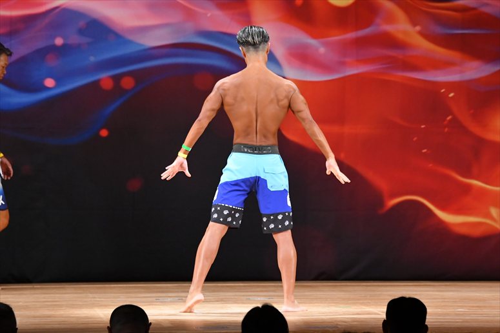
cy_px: 166
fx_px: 3332
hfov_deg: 8.6
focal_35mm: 240
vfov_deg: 5.7
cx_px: 250
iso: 3200
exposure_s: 1/400
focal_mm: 160
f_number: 5.6
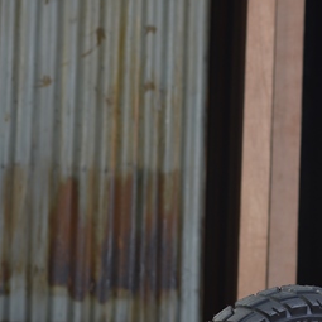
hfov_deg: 4.9
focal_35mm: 352
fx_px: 3704
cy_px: 316
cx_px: 474
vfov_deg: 5.0
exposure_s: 1/160
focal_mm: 135
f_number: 6.3
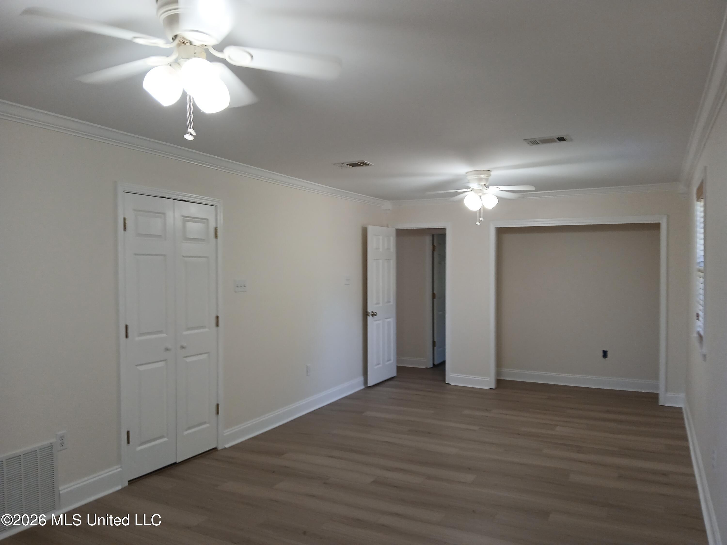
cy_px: 272
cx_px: 364
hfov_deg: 67.3
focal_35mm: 26
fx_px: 546
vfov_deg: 53.1
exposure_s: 1/60
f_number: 1.8
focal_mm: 3.98
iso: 125
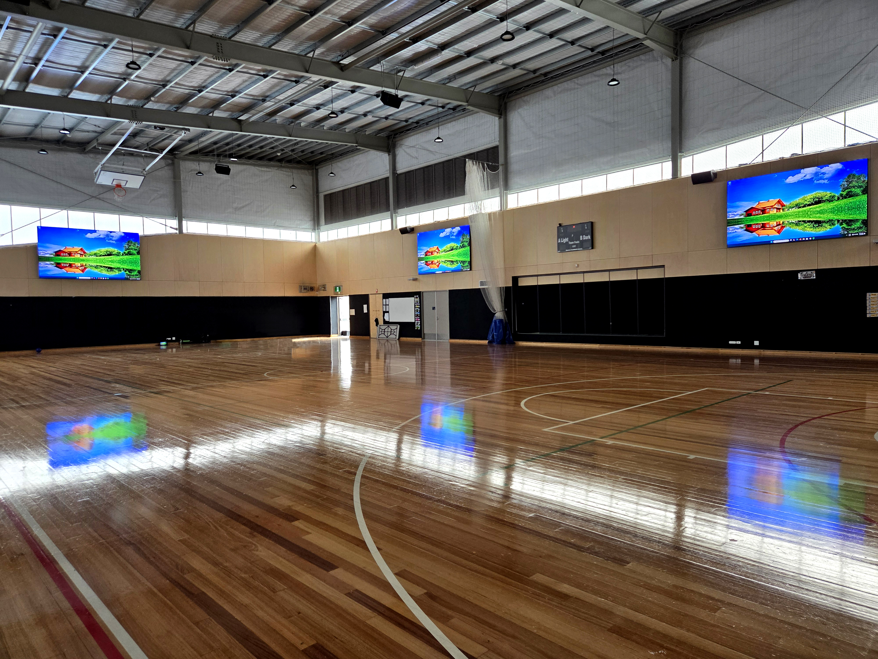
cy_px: 330
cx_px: 439
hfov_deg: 73.9
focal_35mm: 23
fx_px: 583
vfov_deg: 58.9
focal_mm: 5.4
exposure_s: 1/180
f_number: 1.8
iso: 160
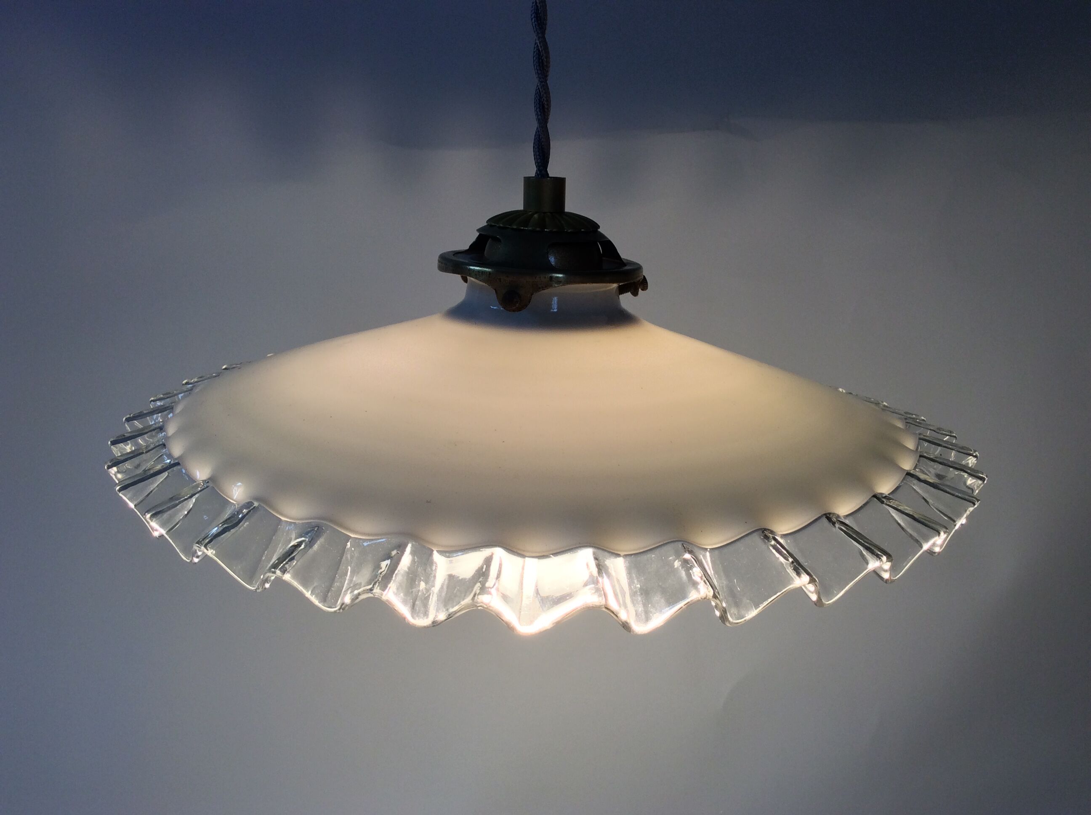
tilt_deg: -10.7
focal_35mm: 32
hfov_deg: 56.9
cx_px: 546
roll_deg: +2.1
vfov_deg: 44.1
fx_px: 1007
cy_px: 408
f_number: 2.4
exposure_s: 1/110
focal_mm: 3.3
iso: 32
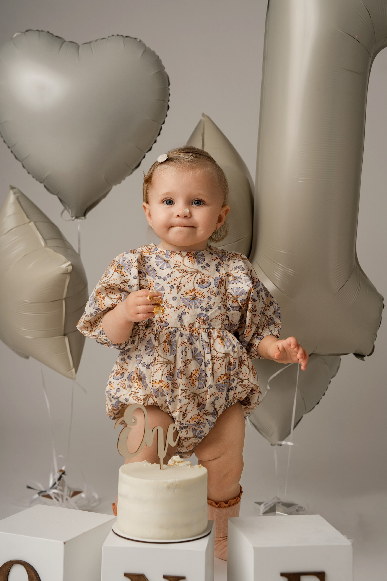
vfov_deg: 26.7
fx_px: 1225
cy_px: 290
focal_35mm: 76
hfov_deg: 17.9
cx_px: 194
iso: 100
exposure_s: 1/160
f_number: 5
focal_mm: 76
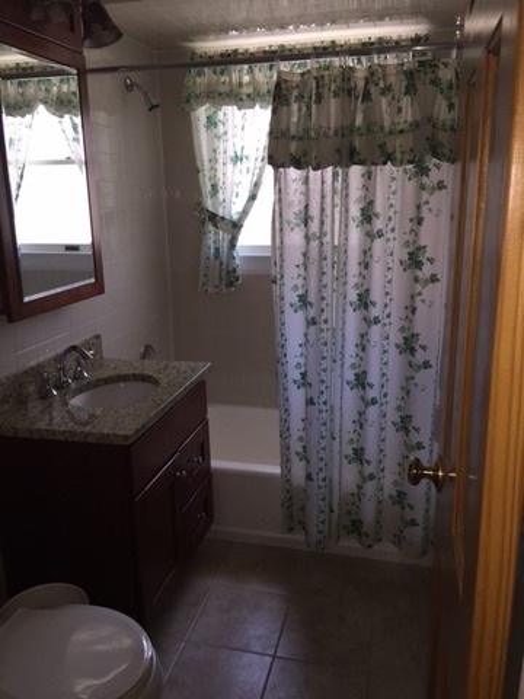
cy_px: 350
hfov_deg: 48.2
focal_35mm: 29
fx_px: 585
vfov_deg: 61.7
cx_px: 262
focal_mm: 4.15
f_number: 2.2
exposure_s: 1/30
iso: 32
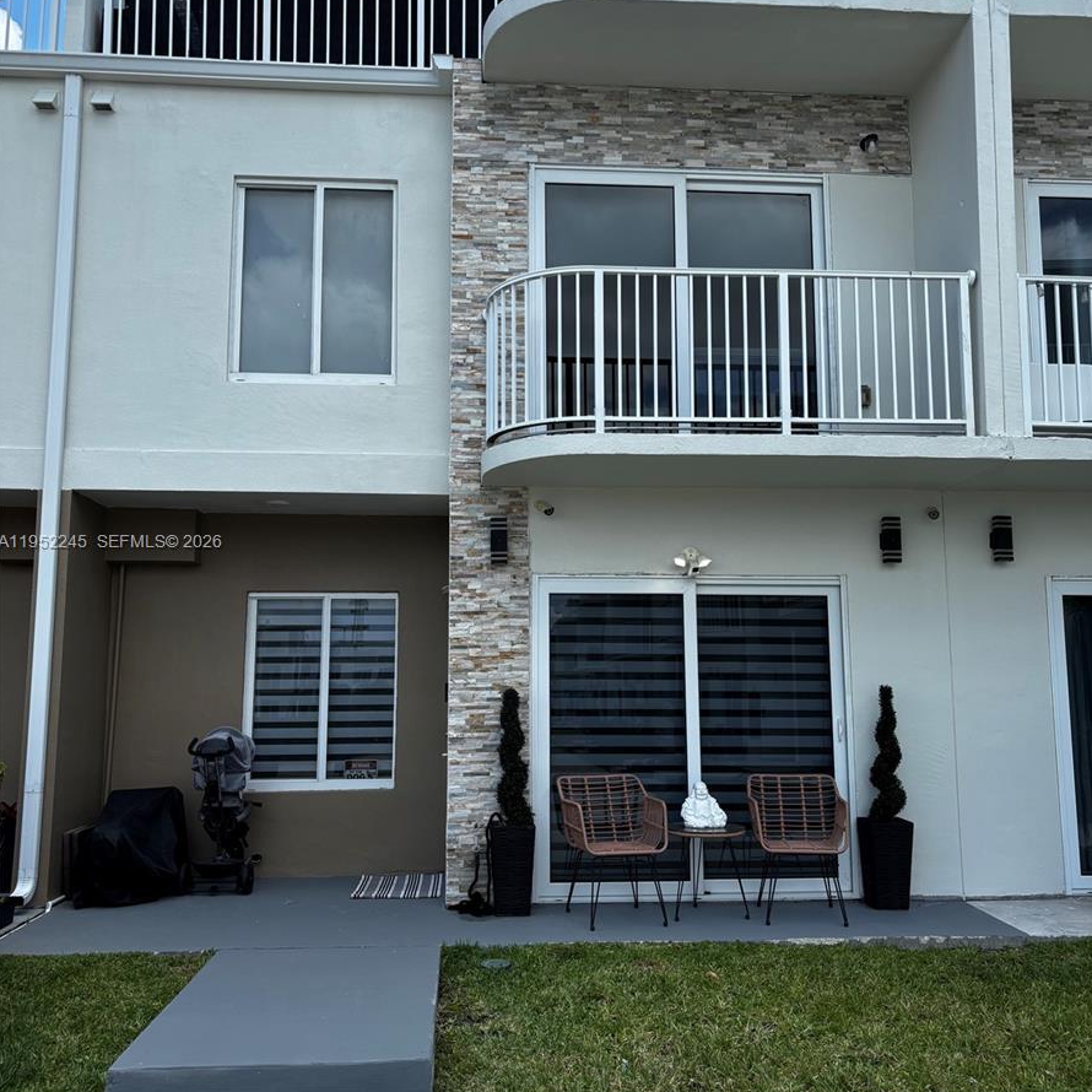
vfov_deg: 52.5
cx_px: 547
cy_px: 544
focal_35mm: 31
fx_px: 1106
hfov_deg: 52.5
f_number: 1.6
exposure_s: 1/1437
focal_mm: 5.96
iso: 50
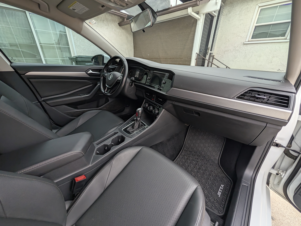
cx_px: 150
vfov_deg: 94.5
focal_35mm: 12
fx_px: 104
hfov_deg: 110.5
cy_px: 113
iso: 48
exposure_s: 1/418
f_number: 1.7
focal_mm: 2.02
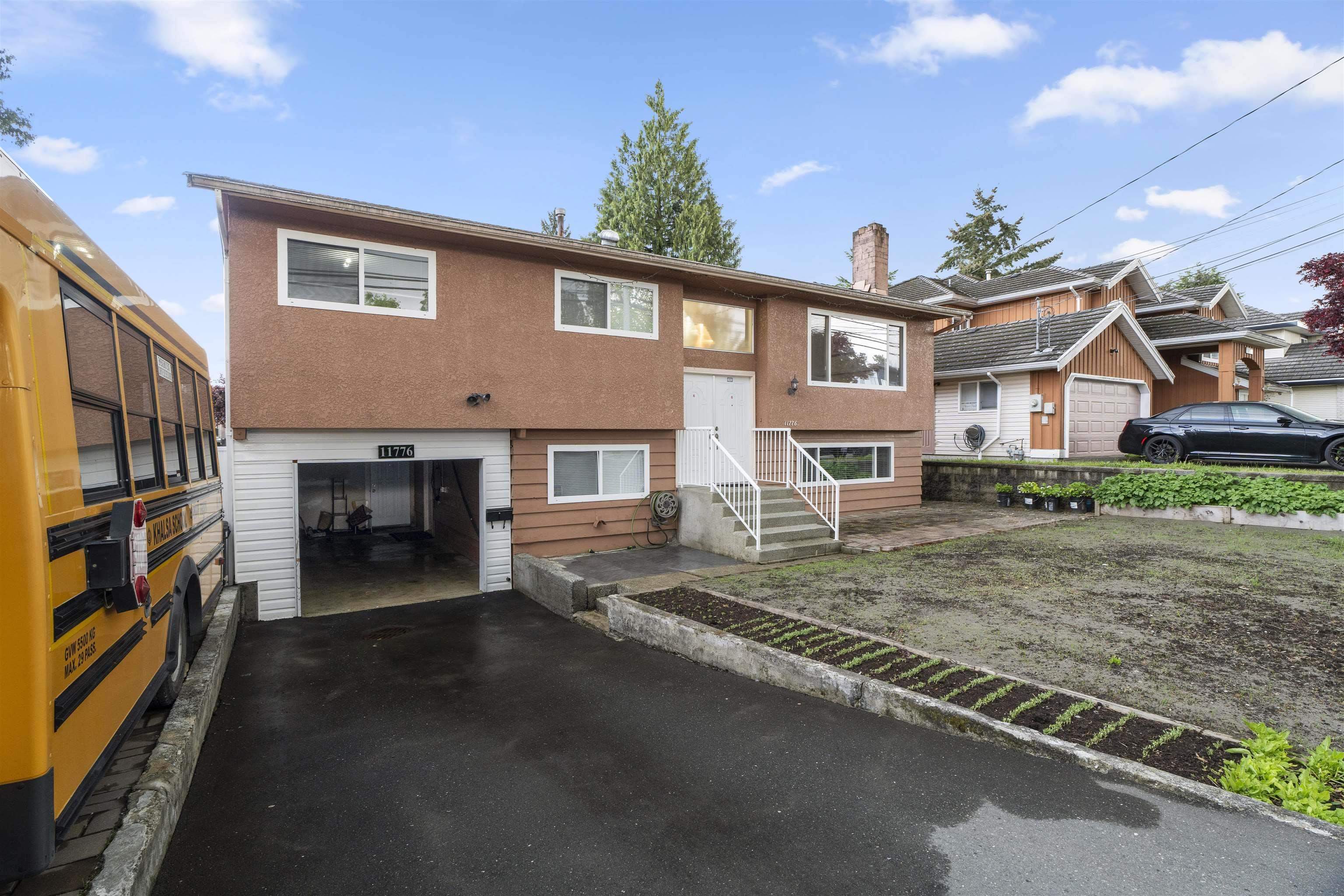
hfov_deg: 92.9
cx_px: 672
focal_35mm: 17
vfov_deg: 70.1
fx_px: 638
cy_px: 448
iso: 800
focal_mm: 17.1
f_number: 8
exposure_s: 1/20
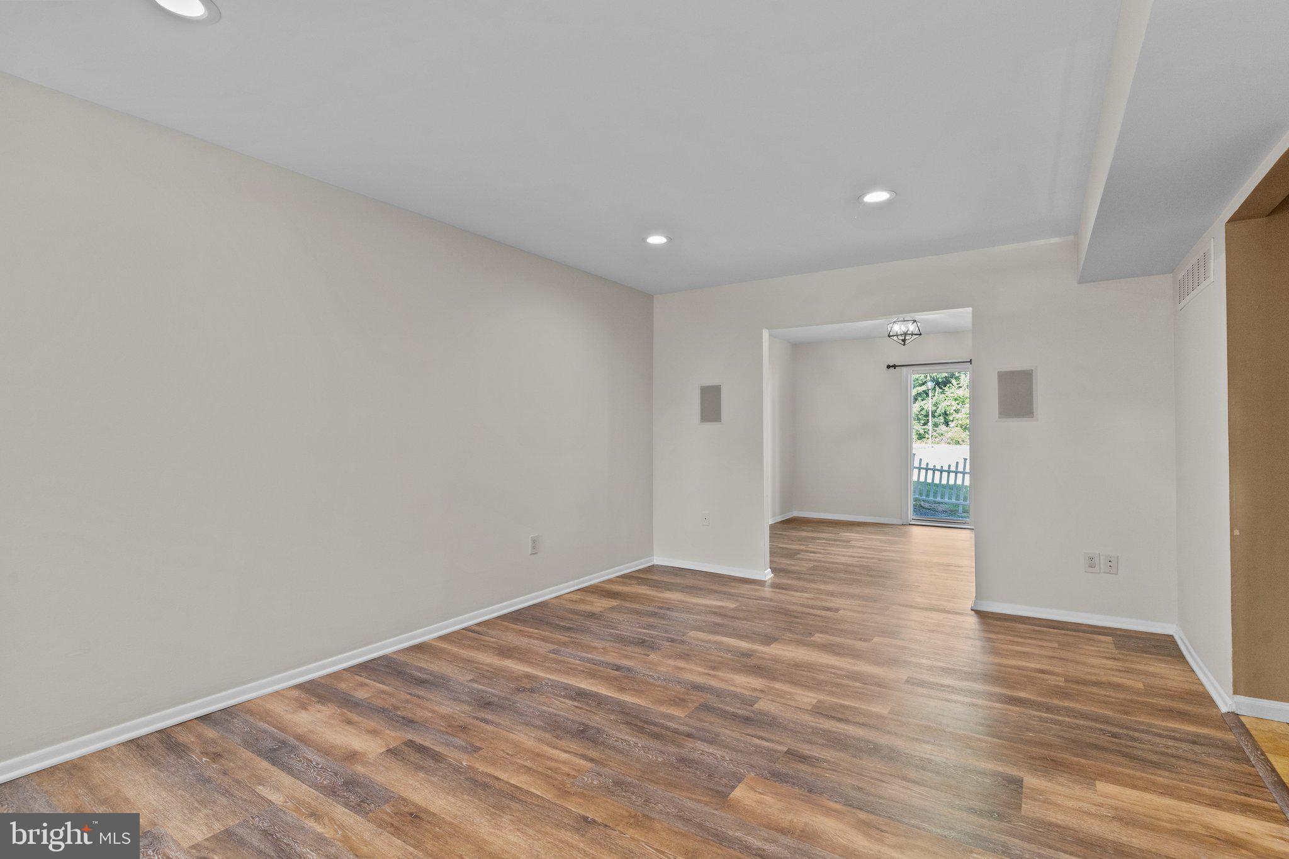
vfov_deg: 70.4
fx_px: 609
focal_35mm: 17
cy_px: 430
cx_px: 644
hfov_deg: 93.3
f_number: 8
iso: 400
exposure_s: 1/15
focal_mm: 17
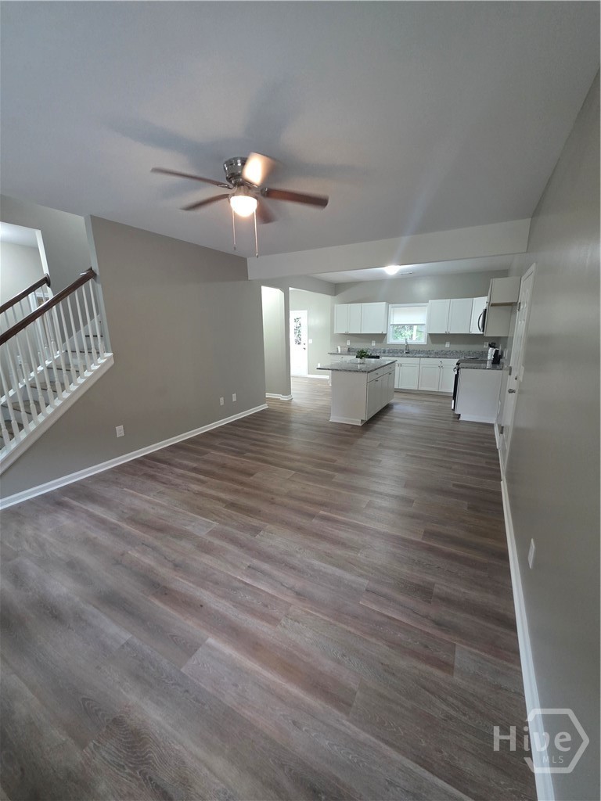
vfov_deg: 106.2
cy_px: 400
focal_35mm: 13
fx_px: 301
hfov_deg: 89.9
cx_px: 300
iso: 500
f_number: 1.9
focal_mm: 2.2
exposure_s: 1/60
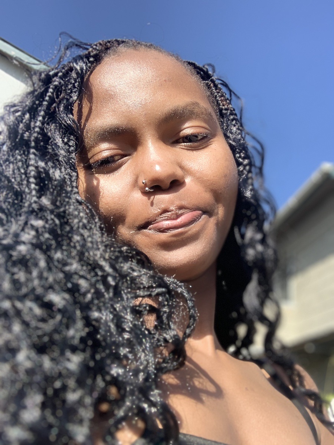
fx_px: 412
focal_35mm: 32
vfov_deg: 56.8
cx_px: 167
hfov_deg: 44.2
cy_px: 222
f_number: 2.2
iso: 16
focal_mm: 2.87
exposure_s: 1/507
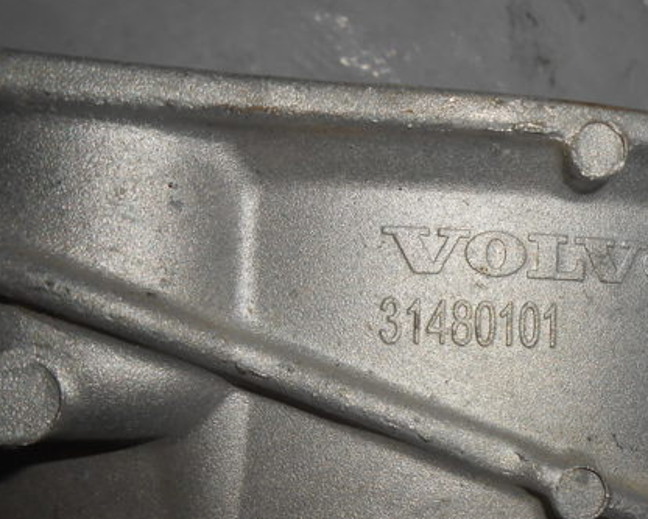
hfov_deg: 45.2
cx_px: 488
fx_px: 748
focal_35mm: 39
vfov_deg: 38.0
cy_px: 330
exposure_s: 1/25
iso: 80
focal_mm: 4.6
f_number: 11.5
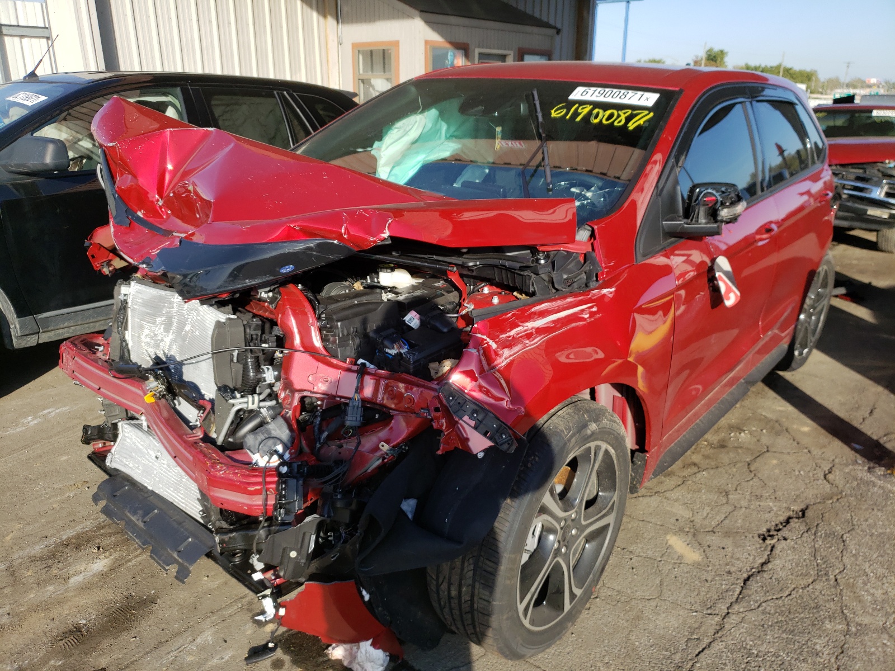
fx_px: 672
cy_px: 336
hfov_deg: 67.3
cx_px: 448
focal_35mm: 26
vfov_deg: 53.1
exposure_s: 1/1667
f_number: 1.5
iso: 50
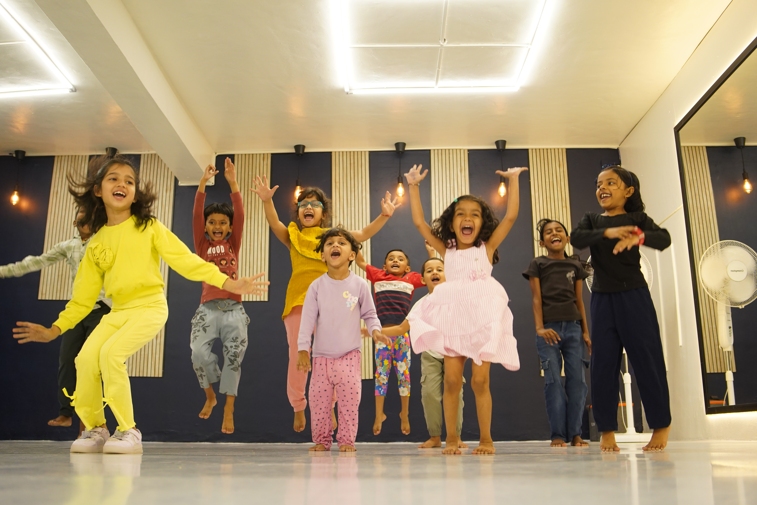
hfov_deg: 54.4
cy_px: 252
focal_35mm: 35
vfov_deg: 37.9
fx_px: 736
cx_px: 378
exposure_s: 1/250
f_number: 4
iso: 1600
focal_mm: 35
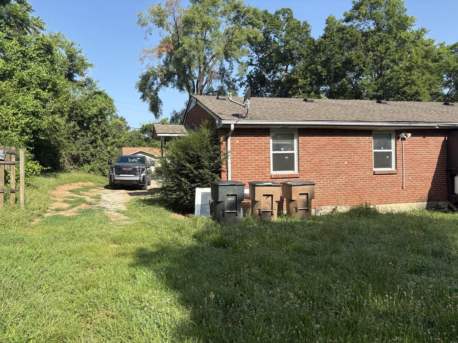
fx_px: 344
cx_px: 229
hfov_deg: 67.3
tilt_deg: -1.5
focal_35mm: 26
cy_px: 172
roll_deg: +1.7
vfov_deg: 53.1
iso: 50
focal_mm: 5.96
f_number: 1.6
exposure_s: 1/1751
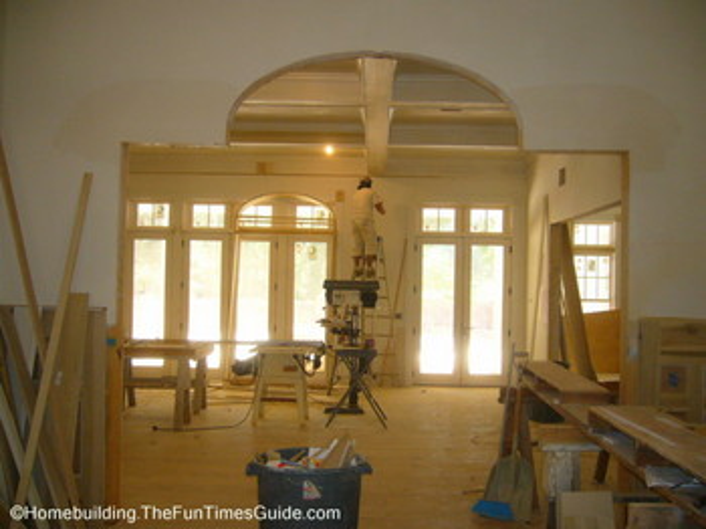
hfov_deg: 52.7
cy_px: 264
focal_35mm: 35
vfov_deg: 40.7
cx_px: 353
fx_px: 713
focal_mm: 5.8
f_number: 2.8
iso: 160
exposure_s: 1/60
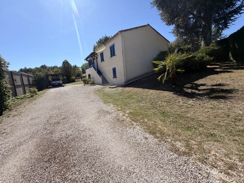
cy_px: 92
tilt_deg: -6.1
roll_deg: +3.0
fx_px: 99
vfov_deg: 85.7
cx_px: 122
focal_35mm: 14
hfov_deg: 102.1
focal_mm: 2.22
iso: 20
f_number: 2.2
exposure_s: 1/779
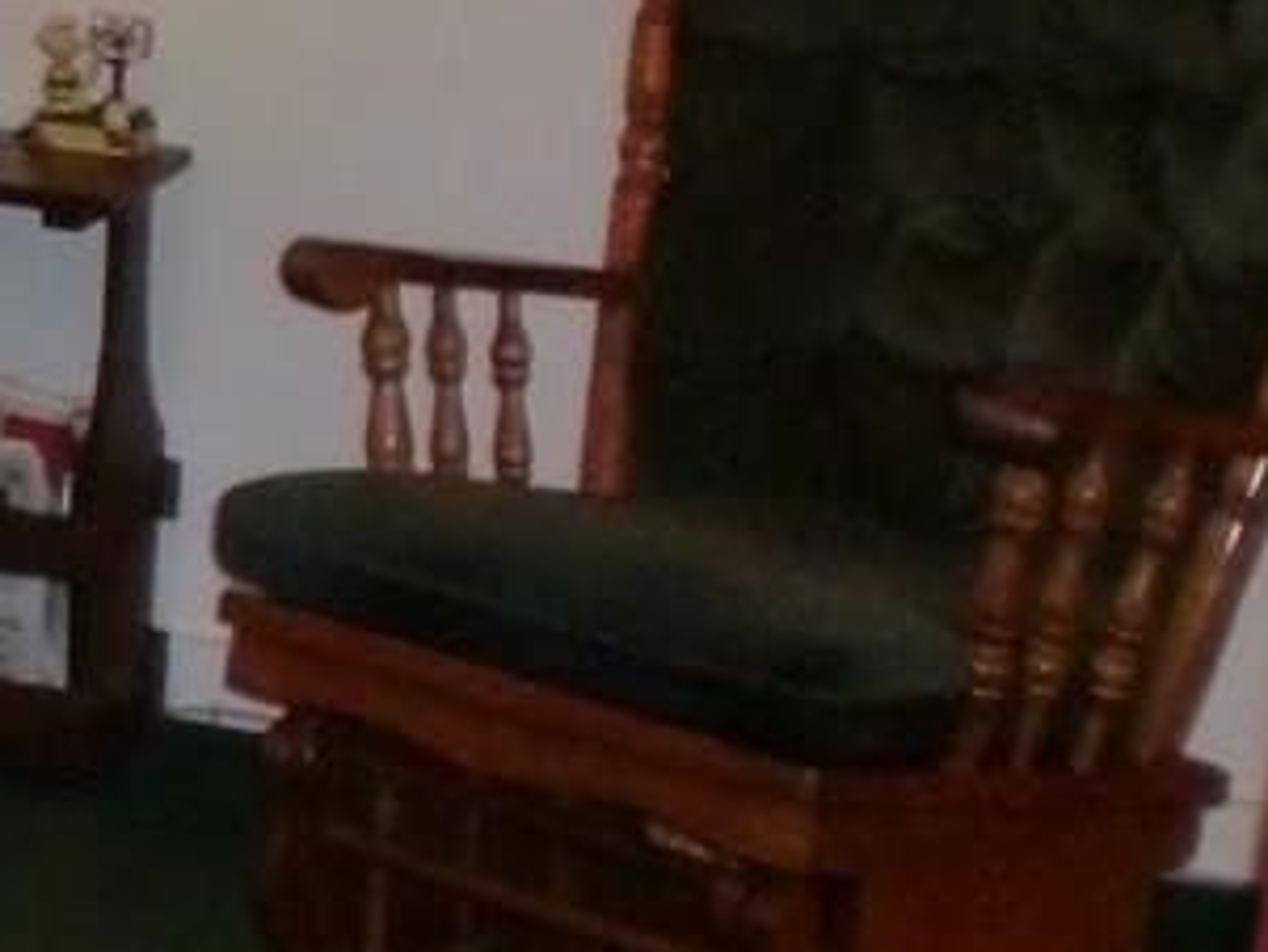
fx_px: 4361
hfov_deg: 15.1
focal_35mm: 119
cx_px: -712
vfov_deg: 12.0
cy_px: -413
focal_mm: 6.3
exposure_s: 1/60
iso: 400
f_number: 3.1
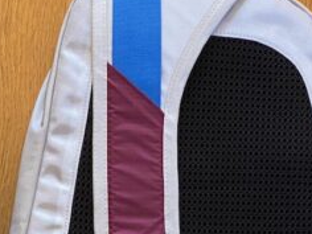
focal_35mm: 176
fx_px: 1586
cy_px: 293
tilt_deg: -77.4
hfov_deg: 11.1
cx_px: 0
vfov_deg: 8.3
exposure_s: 1/50
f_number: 2
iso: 500
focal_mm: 6
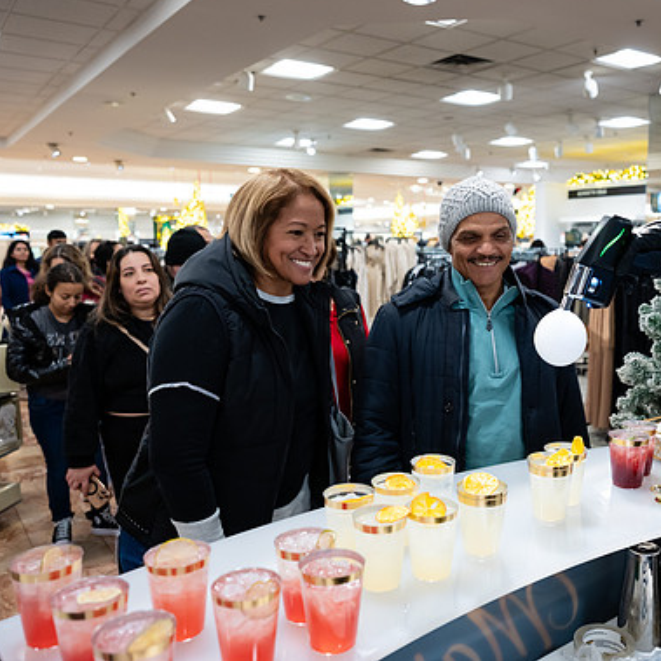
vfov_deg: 51.1
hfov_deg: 50.4
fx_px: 691
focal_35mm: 32
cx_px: 429
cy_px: 325
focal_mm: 24
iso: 1000
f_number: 3.2
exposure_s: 1/125
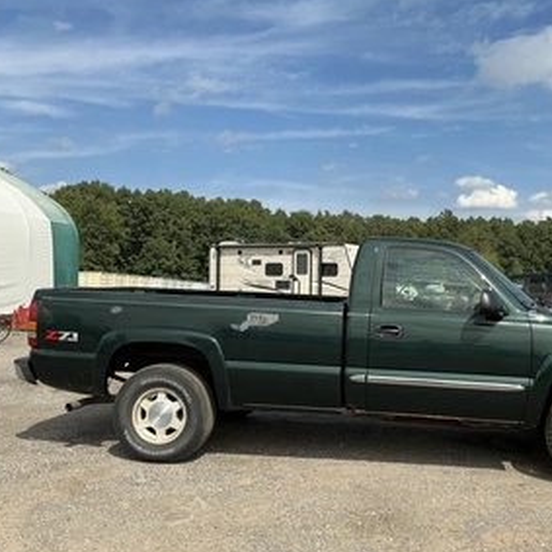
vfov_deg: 47.2
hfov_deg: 46.5
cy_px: 273
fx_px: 631
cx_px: 365
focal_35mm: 35
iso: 25
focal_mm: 3
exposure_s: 1/2058
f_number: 1.8
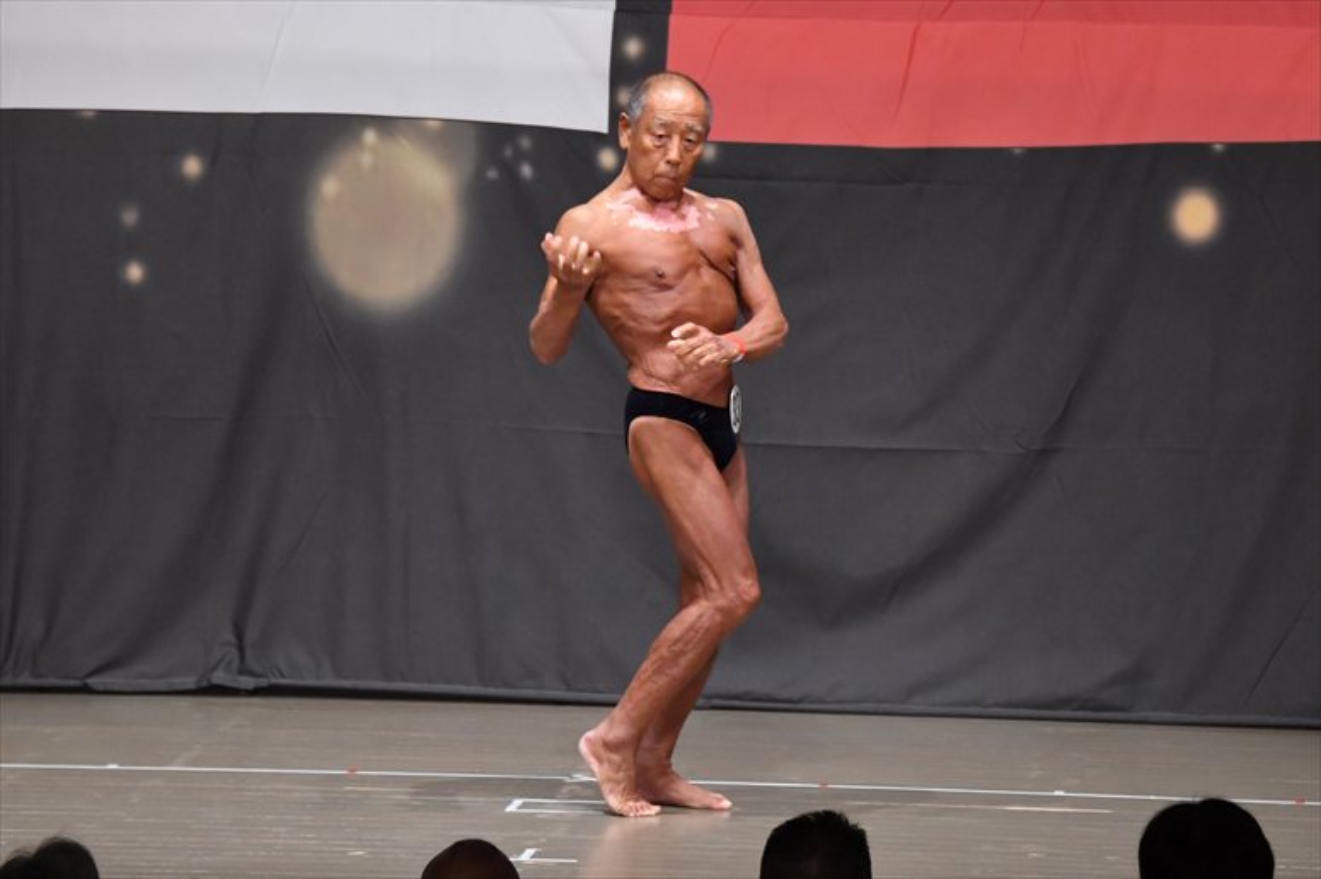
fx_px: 8802
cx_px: 660
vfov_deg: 5.7
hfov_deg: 8.6
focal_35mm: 240
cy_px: 440
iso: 6400
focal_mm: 160
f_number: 5.6
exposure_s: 1/400
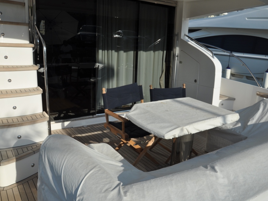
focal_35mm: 30
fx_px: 232
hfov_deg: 59.9
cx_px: 146
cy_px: 101
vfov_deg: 46.8
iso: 200
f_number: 11
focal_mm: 18
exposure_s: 1/125
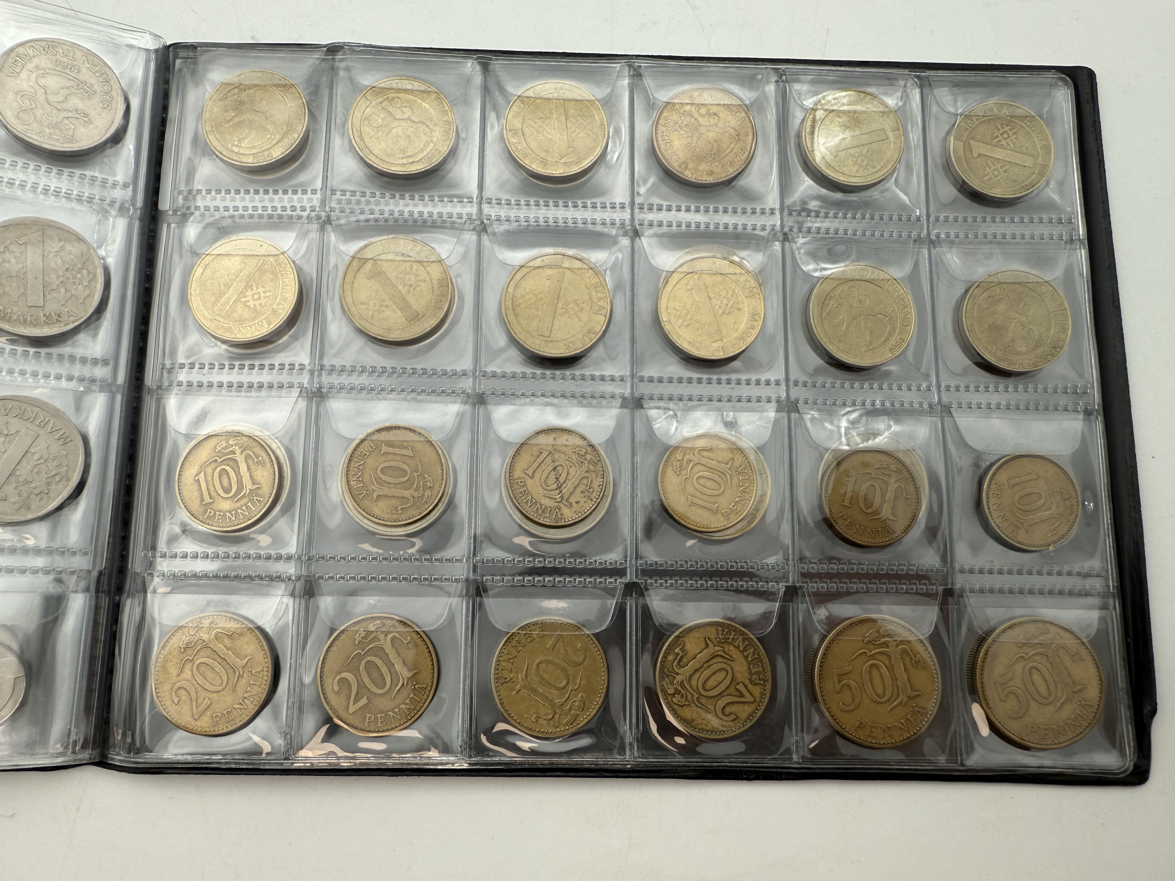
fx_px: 815
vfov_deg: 56.8
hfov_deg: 71.6
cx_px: 588
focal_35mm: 24
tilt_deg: -77.8
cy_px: 440
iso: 40
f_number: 2.2
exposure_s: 1/198
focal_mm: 2.22
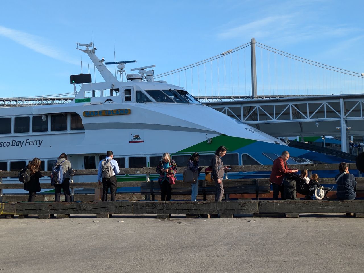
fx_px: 536
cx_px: 182
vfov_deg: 28.6
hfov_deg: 37.5
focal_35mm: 51
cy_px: 136
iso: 47
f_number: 1.89
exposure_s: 1/1099
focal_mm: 5.43
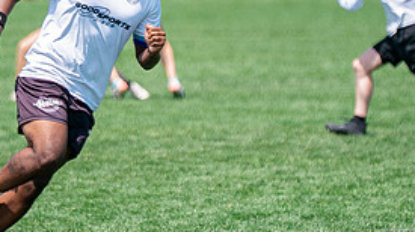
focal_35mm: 809
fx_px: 8893
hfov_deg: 2.7
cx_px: 150
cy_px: 59
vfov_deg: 1.5
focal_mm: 200
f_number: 2.8
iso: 250
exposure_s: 1/3200
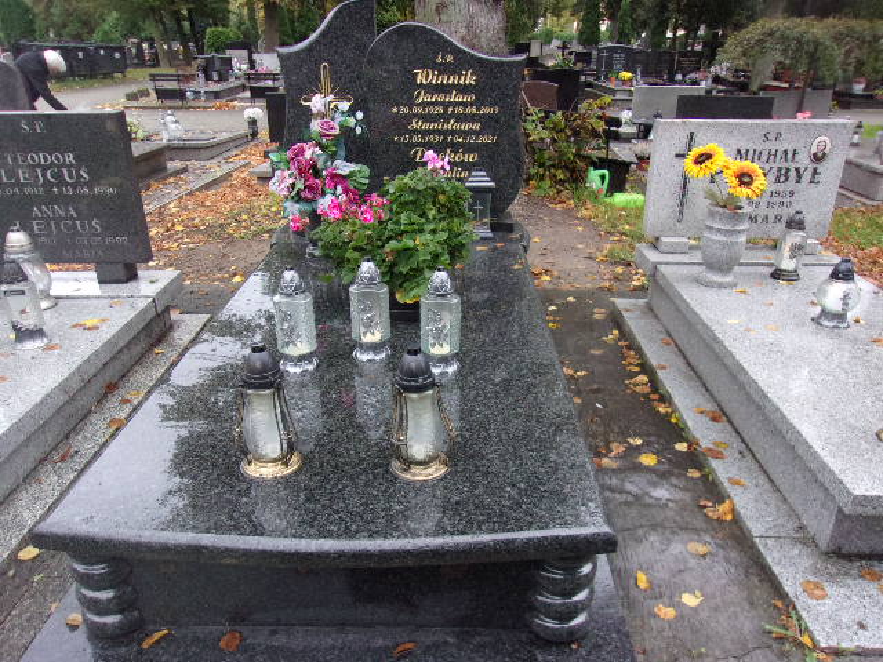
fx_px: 689
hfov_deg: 65.3
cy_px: 331
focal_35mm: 27
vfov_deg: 51.4
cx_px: 442
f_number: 3
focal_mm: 4.9
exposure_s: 1/34
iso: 280
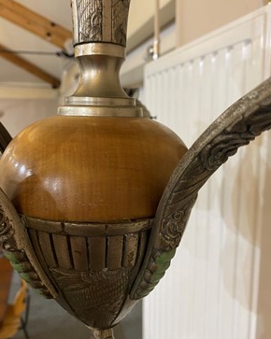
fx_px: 281
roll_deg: +1.2
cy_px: 155
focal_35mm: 28
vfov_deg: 62.1
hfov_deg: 51.5
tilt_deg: -7.5
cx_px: 136
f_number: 1.8
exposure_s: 1/50
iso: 200
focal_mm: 4.25
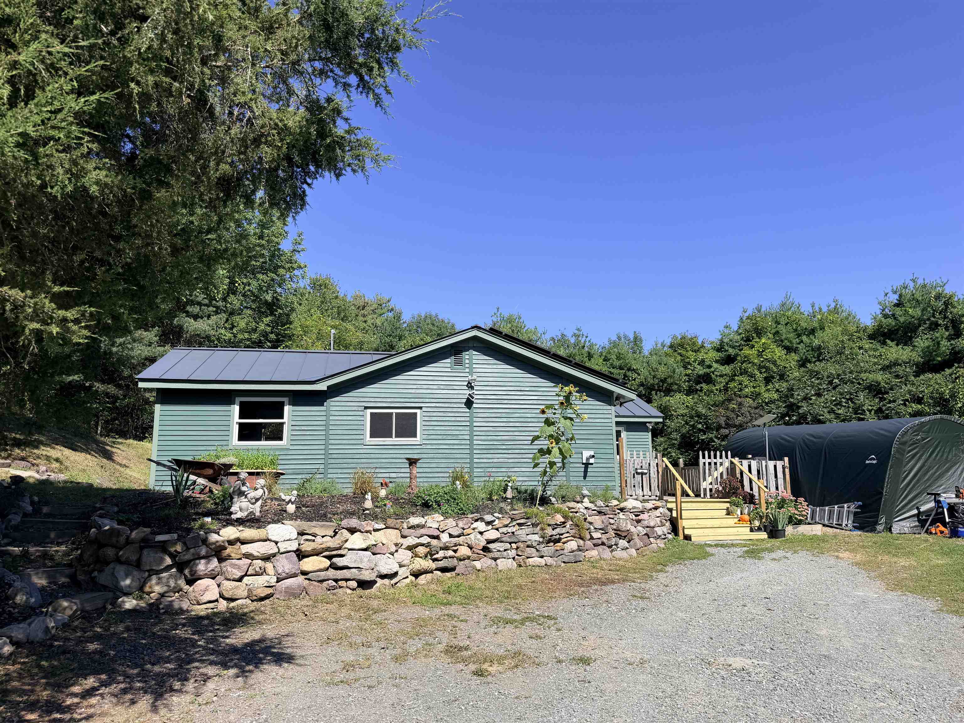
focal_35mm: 24
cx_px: 482
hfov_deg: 71.6
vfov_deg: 56.8
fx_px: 668
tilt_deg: +10.1
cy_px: 362
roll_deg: +0.9
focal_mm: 6.76
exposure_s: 1/4167
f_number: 1.78
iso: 80
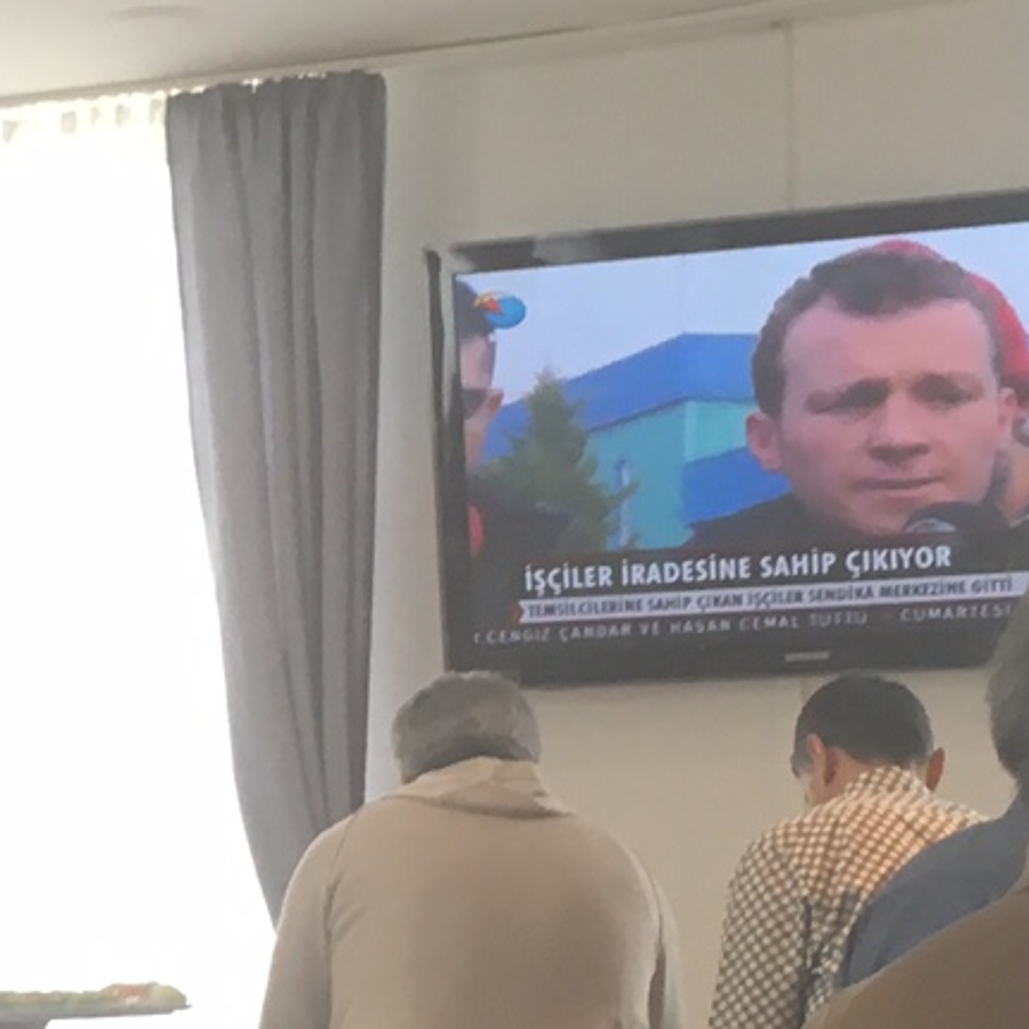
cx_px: -43
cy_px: 1065
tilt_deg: -3.3
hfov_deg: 14.3
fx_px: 4036
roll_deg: +1.4
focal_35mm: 120
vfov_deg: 14.3
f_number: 2.2
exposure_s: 1/33
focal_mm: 4.15
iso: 80
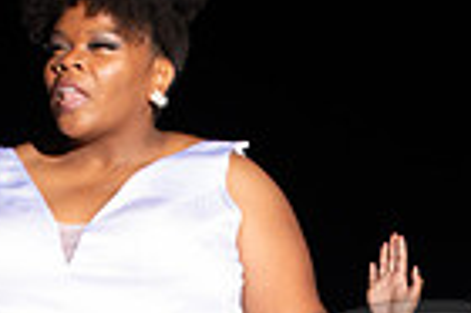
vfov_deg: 4.7
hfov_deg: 7.1
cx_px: 437
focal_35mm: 289
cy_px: 643
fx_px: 3777
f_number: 6.3
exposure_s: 1/200
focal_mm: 70
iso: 1000
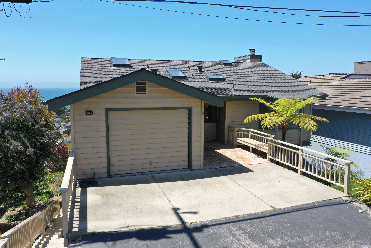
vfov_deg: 46.4
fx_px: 289
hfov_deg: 65.5
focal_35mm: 28
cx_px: 186
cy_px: 124
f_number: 5.6
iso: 100
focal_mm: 10.26
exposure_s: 1/320
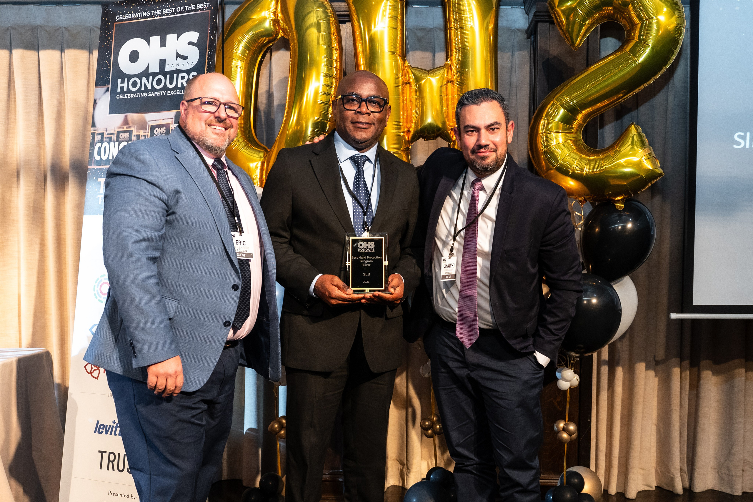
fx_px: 857
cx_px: 385
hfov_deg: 47.4
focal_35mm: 41
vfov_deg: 32.6
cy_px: 288
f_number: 2.8
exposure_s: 1/160
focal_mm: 24
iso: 1250
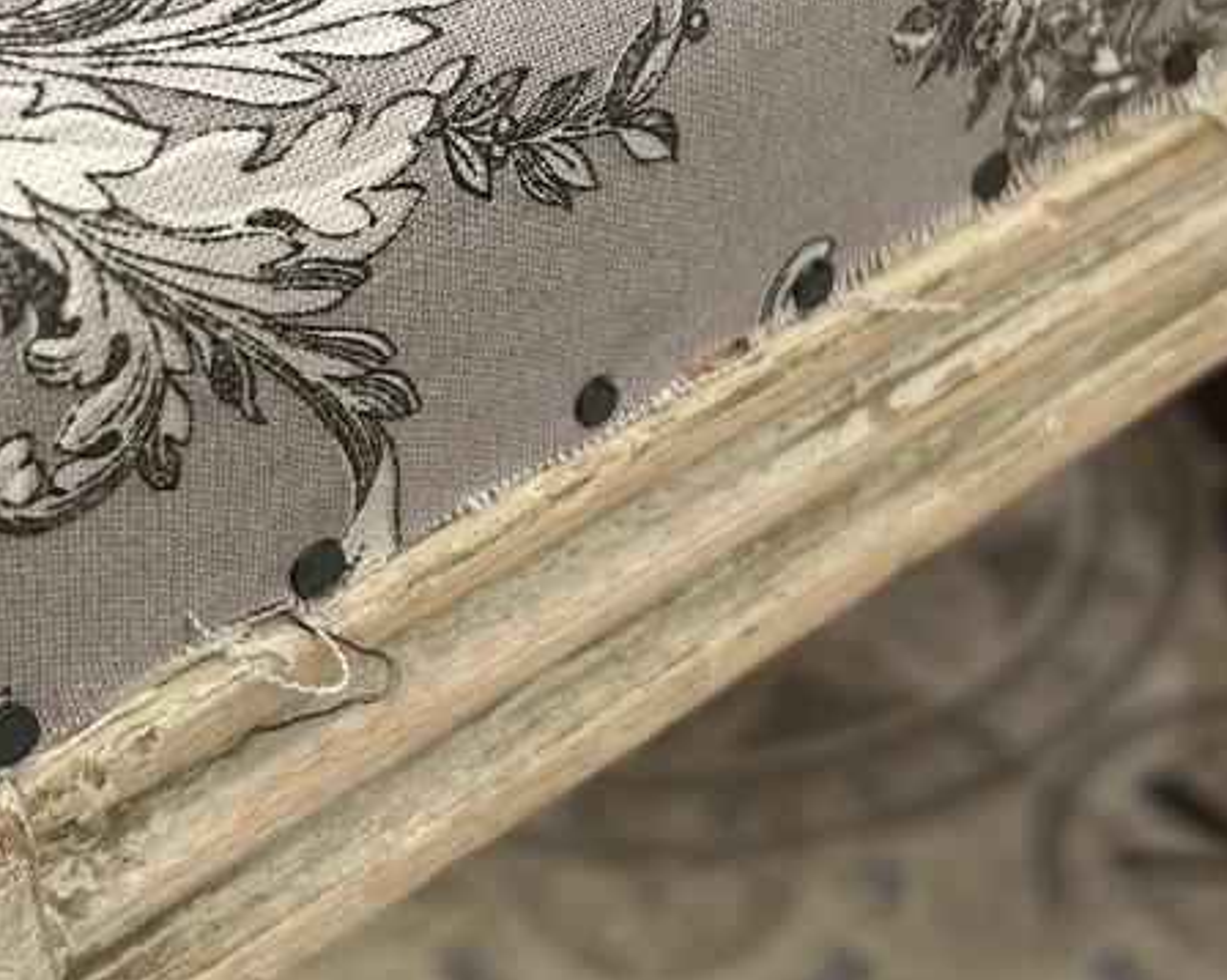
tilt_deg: -32.9
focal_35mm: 68
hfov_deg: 27.8
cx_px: 457
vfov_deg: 22.2
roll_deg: +4.8
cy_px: 224
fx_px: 2468
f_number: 1.5
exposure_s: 1/50
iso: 125
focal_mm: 5.7
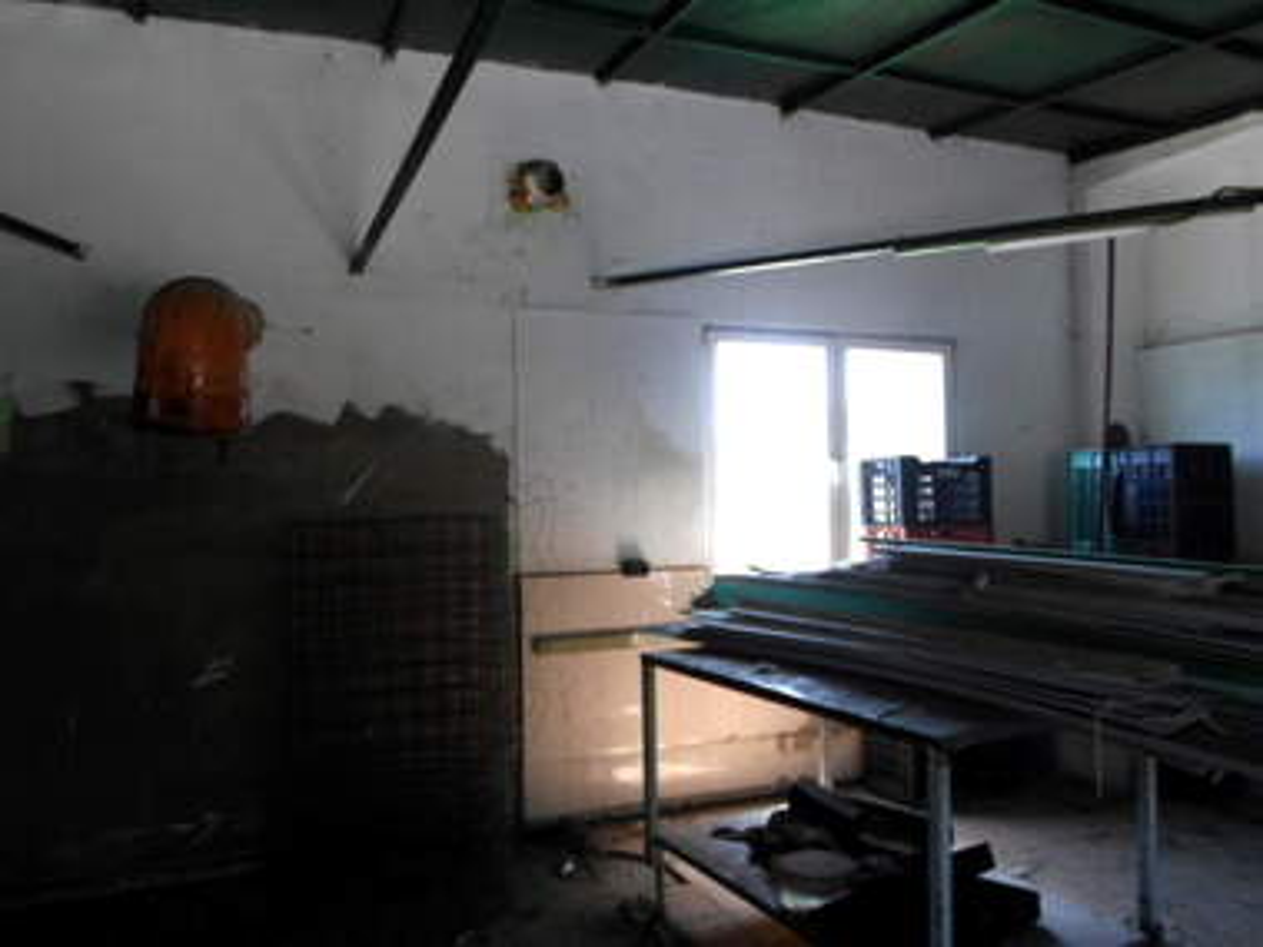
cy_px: 474
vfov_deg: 54.9
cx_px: 632
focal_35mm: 25
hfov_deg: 69.4
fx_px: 912
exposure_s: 1/60
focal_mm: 4.5
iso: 80
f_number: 2.5
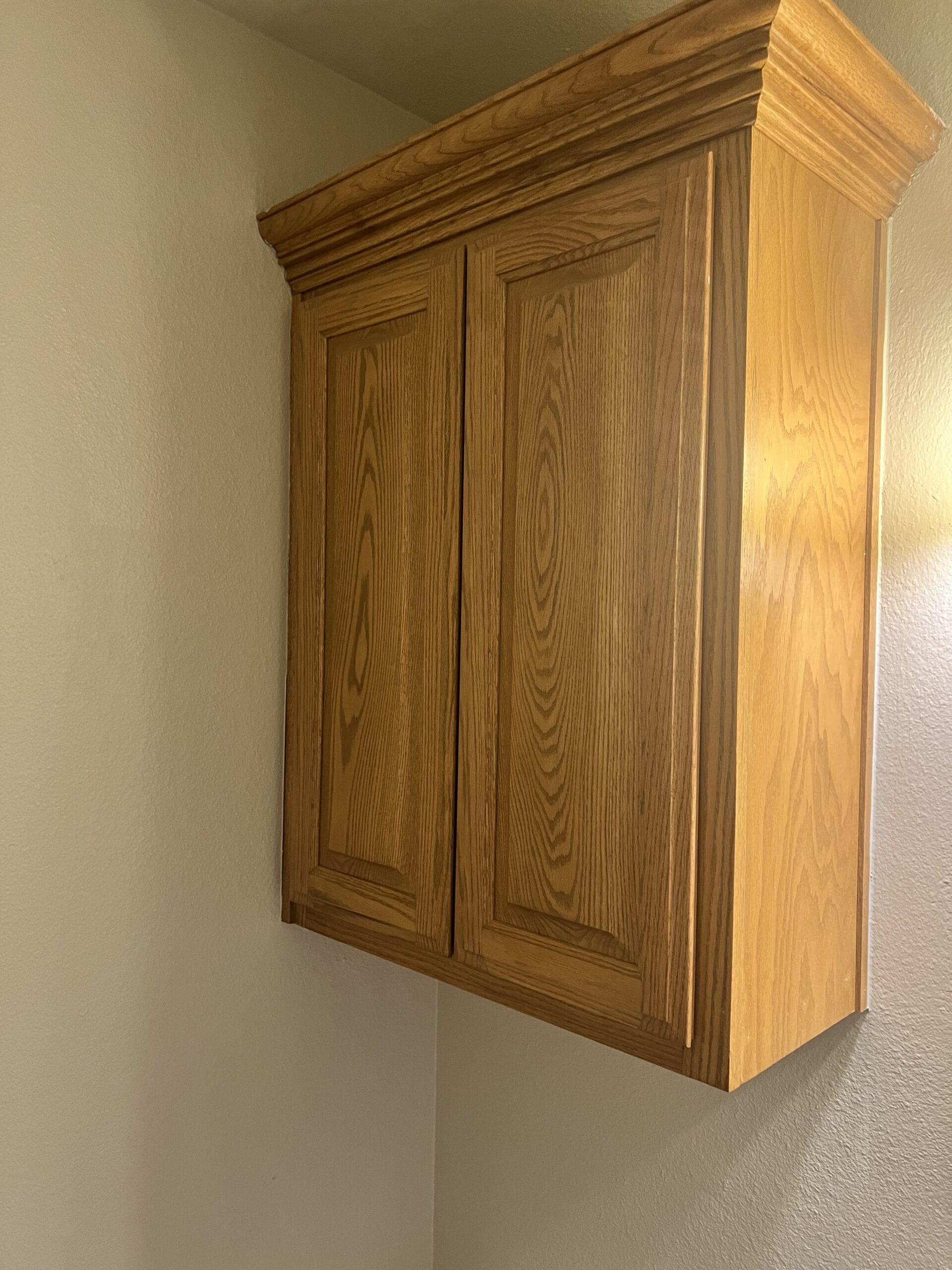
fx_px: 953
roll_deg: -1.7
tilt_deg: -0.6
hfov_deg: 53.1
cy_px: 635
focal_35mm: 26
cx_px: 476
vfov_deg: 67.3
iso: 200
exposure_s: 1/60
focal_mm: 5.7
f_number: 1.5
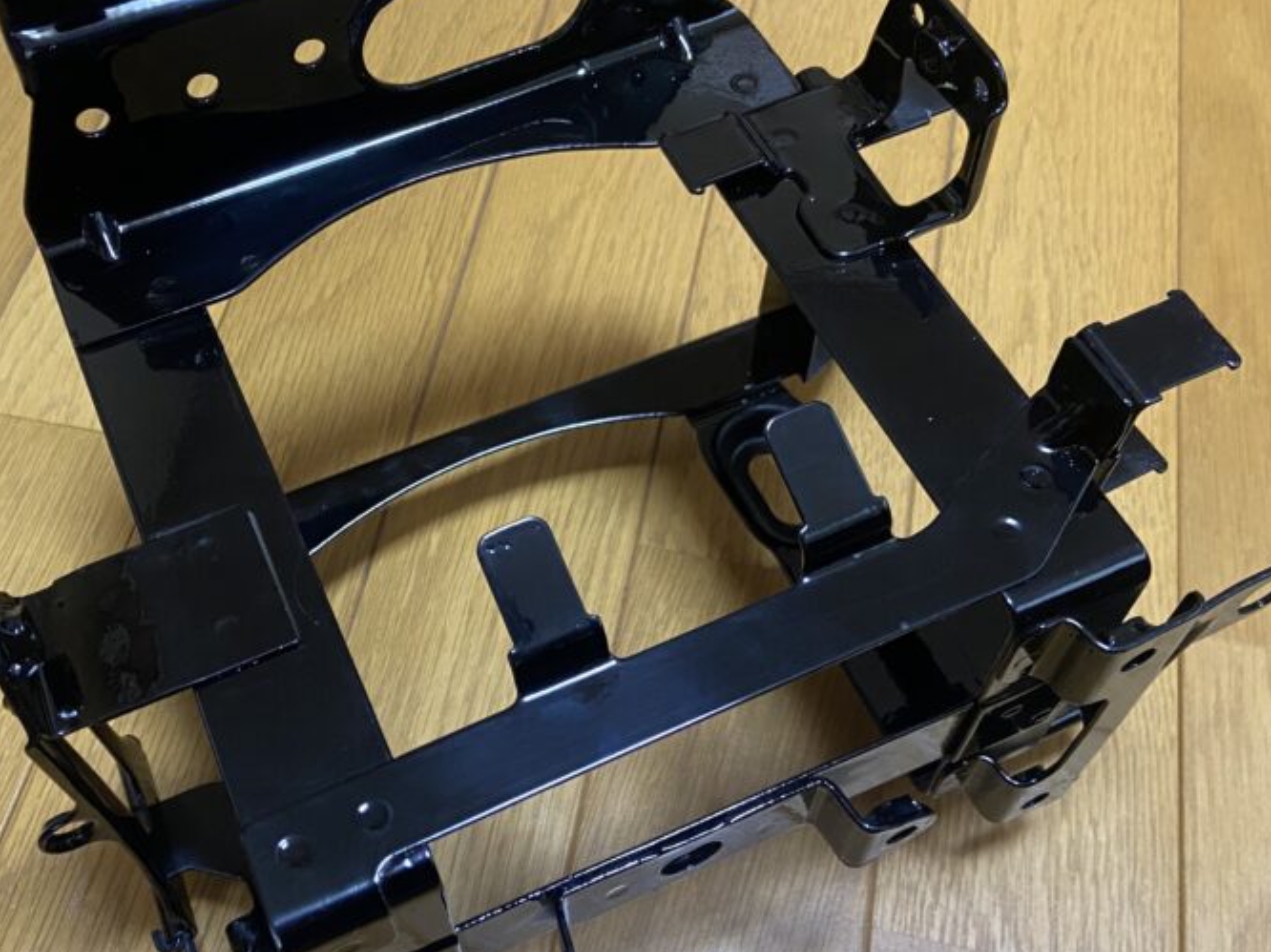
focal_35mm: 40
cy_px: 443
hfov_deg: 46.4
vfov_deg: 35.9
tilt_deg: -58.7
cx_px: 485
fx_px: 1468
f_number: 1.8
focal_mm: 4.25
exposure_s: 1/60
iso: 320
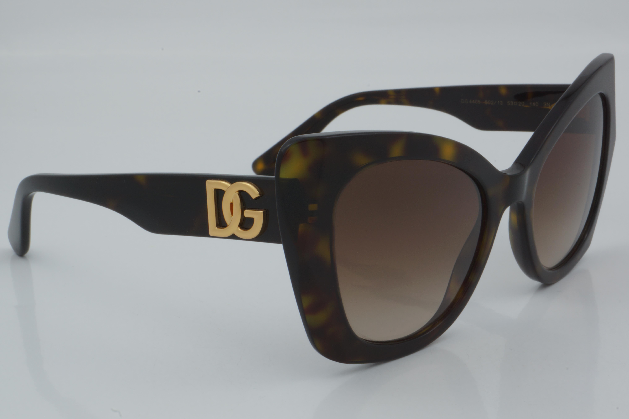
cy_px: 210
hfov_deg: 27.0
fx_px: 1310
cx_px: 314
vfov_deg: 18.2
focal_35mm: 75
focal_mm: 50
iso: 100
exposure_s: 1/4
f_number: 32
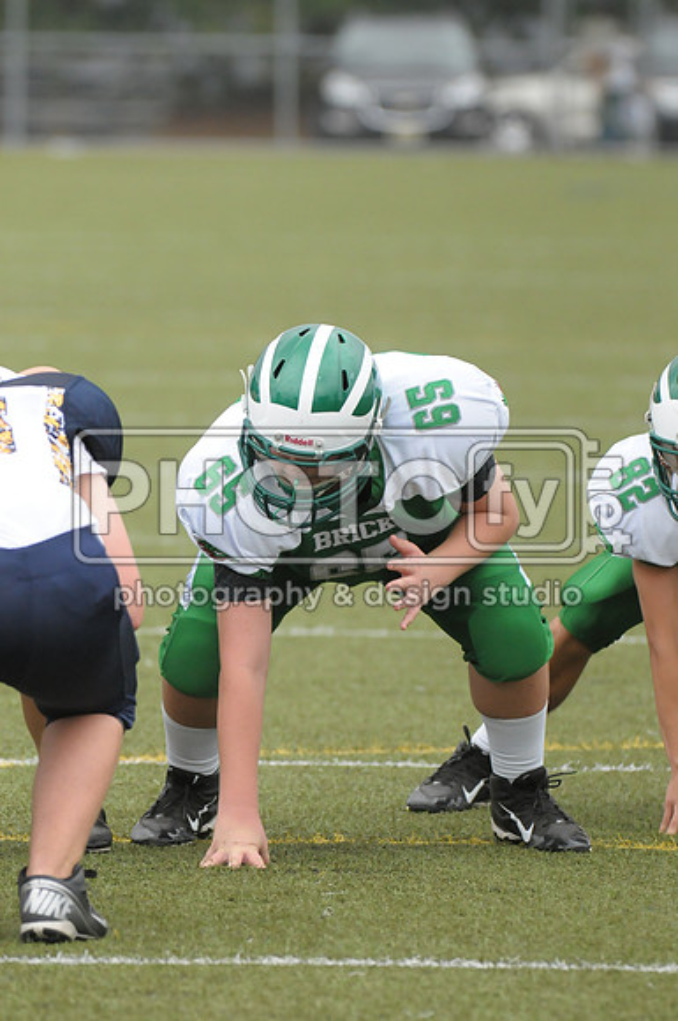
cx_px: 339
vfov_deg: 5.7
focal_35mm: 360
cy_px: 510
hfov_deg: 3.8
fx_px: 10200
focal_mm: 240
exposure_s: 1/3200
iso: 1600
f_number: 4
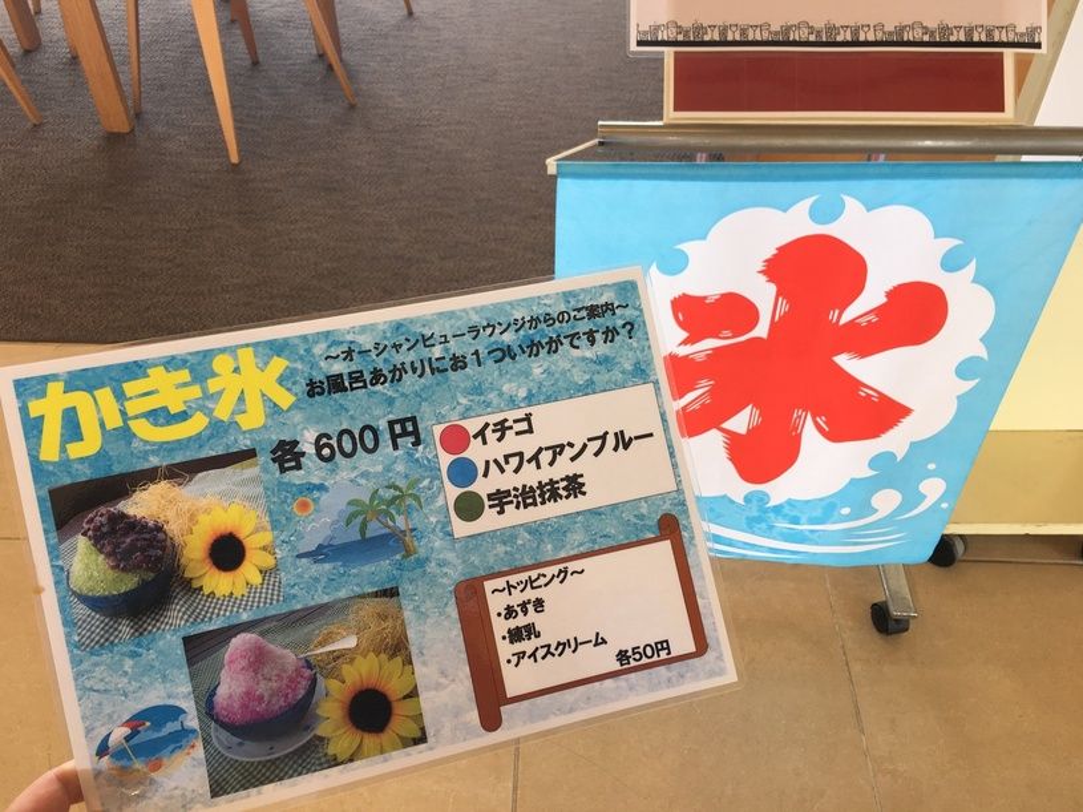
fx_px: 907
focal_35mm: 29
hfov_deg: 61.7
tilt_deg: -44.2
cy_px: 406
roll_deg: -0.2
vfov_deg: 48.2
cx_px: 542
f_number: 2.2
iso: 25
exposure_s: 1/60
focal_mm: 4.15
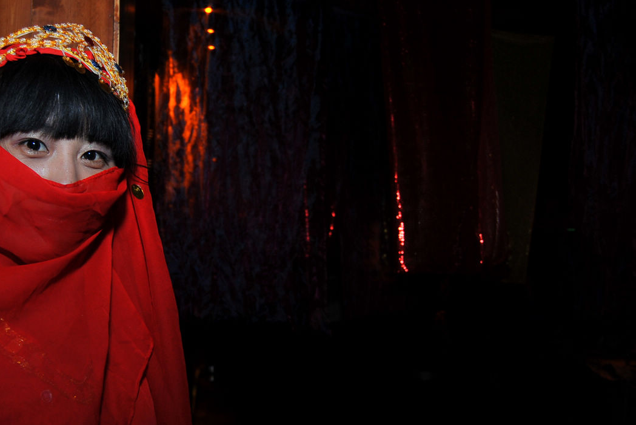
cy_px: 230
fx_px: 565
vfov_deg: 41.1
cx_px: 224
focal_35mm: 32
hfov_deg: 57.7
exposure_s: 1/80
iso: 1000
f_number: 5.6
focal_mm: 21
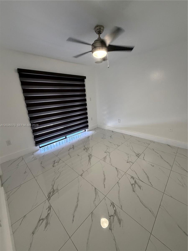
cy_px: 126
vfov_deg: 102.1
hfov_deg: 85.7
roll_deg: +3.0
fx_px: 101
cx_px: 94
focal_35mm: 14
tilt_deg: -17.1
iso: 320
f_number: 2.2
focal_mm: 2.22
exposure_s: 1/60
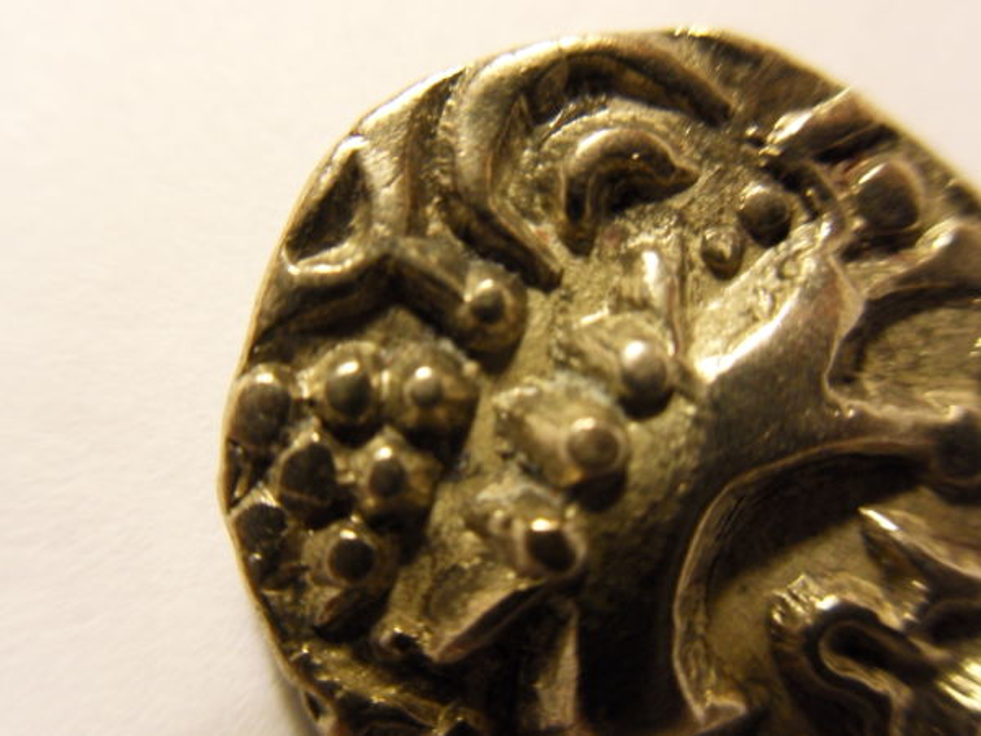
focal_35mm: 35
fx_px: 992
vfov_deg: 40.7
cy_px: 368
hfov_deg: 52.6
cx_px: 490
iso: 320
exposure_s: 1/30
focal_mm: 6.3
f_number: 3.5
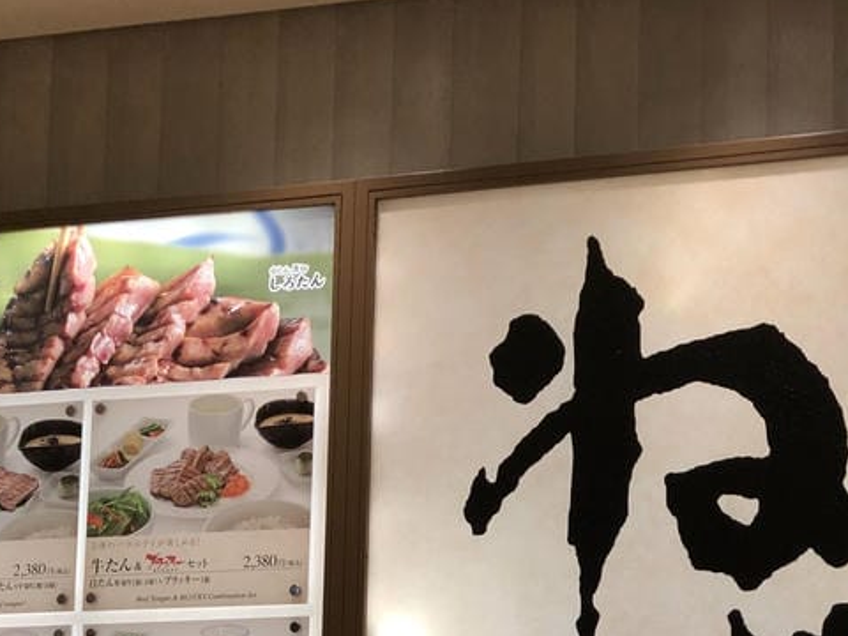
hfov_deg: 26.4
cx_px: 836
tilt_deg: +4.2
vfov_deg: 19.9
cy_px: 731
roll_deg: -0.3
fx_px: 1715
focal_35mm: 70
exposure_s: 1/50
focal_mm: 3.99
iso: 25
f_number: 1.8
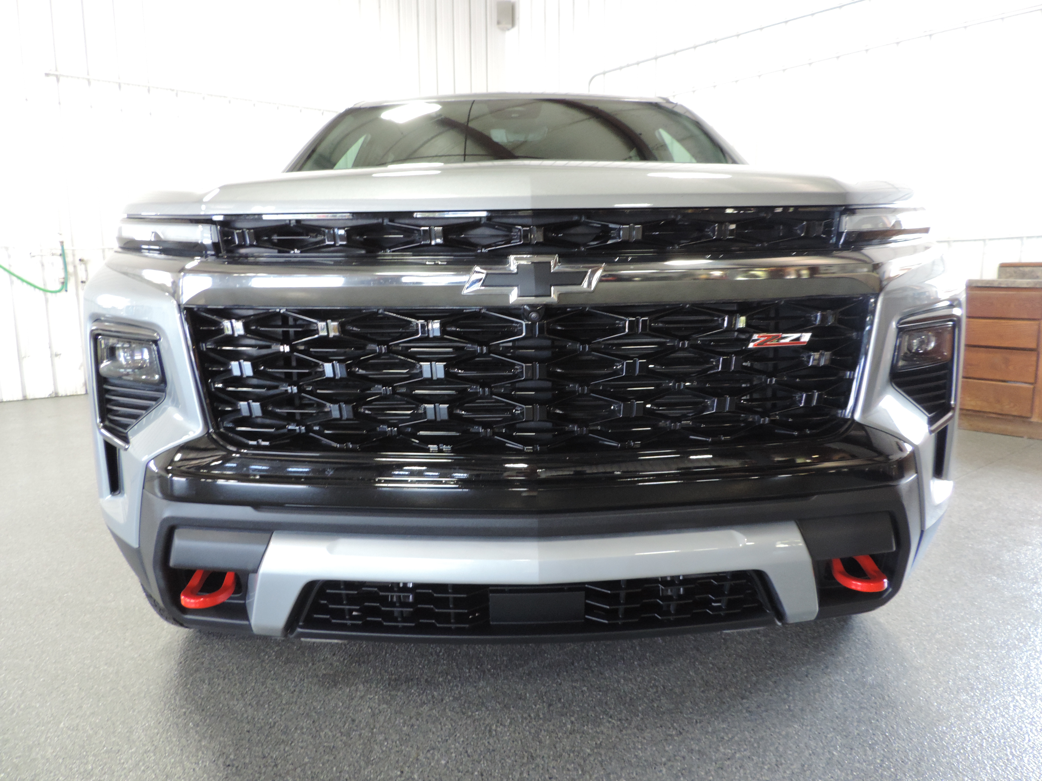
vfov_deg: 56.8
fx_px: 722
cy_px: 390
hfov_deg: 71.6
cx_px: 521
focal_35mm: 24
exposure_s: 1/30
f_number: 3
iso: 360
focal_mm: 4.3
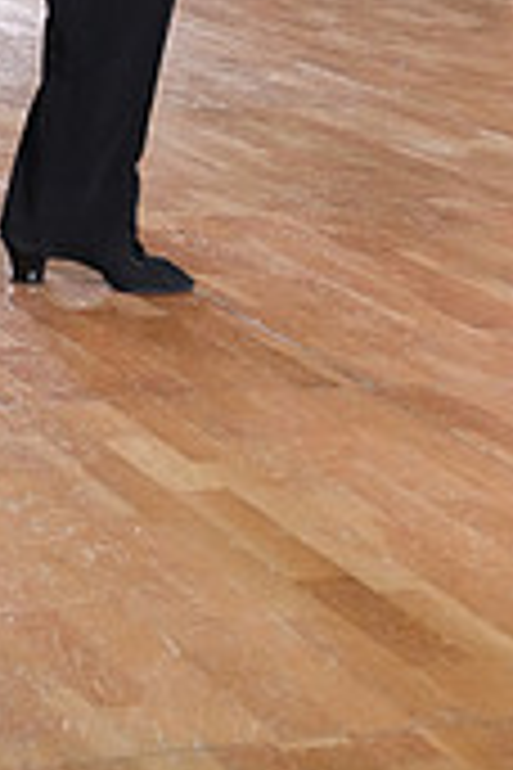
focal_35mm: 139
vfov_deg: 14.0
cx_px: 416
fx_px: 2971
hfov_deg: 9.8
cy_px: -293
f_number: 7.1
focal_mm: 41
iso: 4000
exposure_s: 1/200
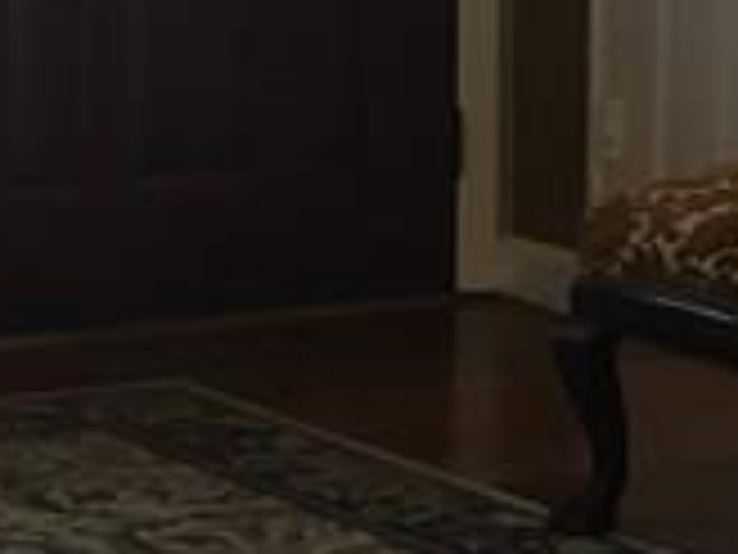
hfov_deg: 10.8
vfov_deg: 8.2
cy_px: 207
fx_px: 3859
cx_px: -63
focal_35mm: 181
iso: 50
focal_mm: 4.15
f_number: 2.2
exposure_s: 1/30
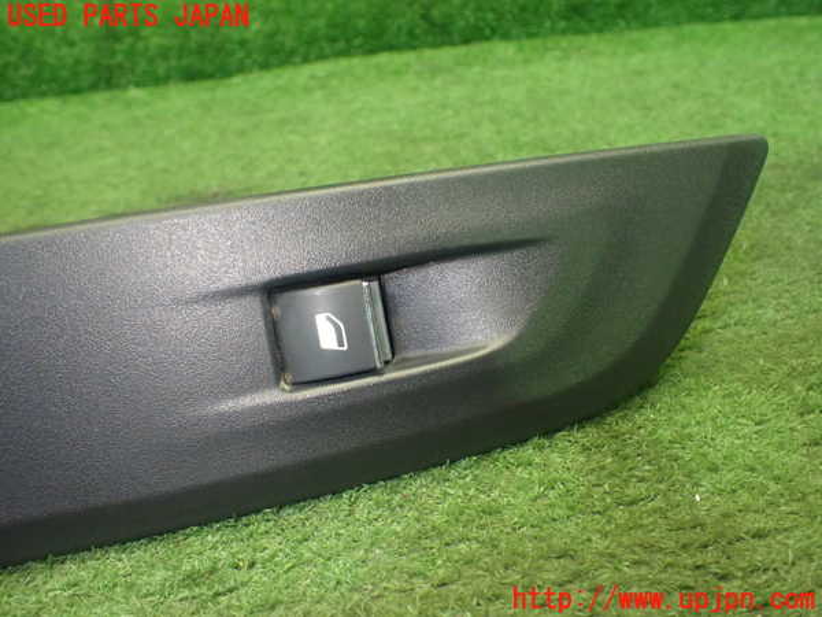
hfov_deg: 60.0
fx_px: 712
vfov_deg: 46.8
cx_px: 411
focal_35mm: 30
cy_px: 308
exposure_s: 1/125
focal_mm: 5.4
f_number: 2.3
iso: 800
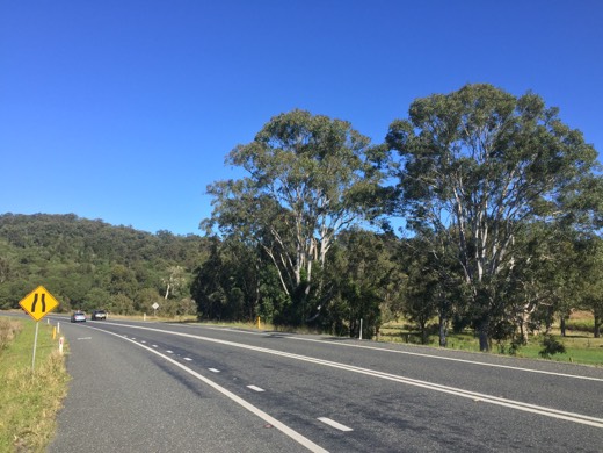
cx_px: 302
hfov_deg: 61.7
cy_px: 226
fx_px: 505
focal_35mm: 29
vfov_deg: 48.2
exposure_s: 1/1276
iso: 32
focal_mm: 4.15
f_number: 2.2
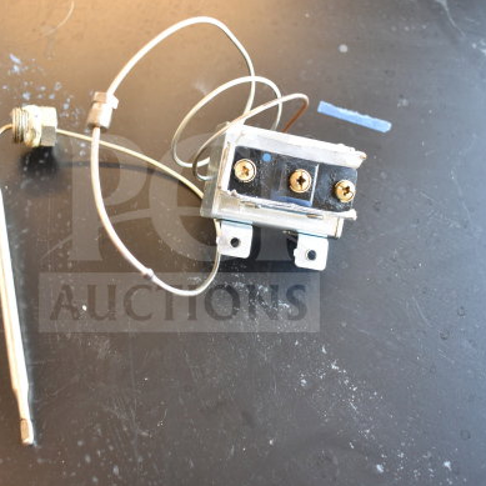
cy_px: 233
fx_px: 699
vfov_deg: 38.3
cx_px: 179
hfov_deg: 38.1
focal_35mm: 44
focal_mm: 22
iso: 560
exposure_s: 1/30
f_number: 3.8
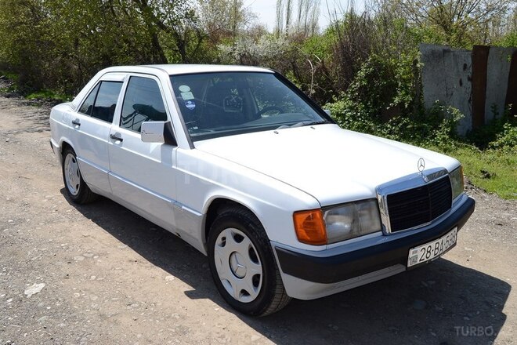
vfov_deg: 43.6
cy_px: 172
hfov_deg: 61.9
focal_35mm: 30
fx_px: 431
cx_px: 258
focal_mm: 20
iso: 100
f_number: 14
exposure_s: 1/60
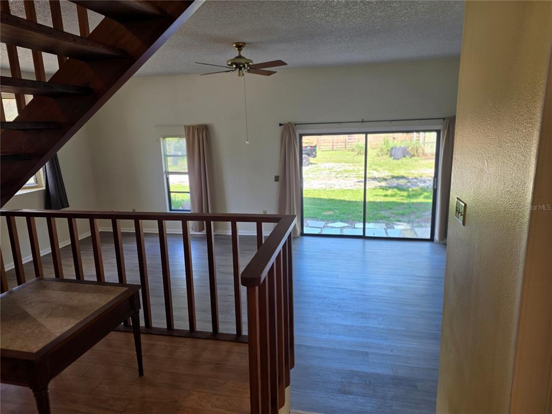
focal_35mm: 23
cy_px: 207
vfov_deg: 58.9
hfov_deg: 73.9
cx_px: 276
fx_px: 367
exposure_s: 1/120
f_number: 1.7
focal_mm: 6.25
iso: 40
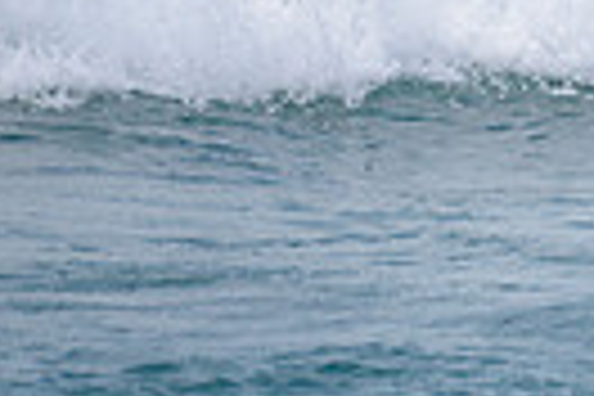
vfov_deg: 0.5
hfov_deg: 0.8
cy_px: -345
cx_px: 896
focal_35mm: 2684
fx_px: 44283
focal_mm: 500
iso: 140
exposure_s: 1/1600
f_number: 5.6
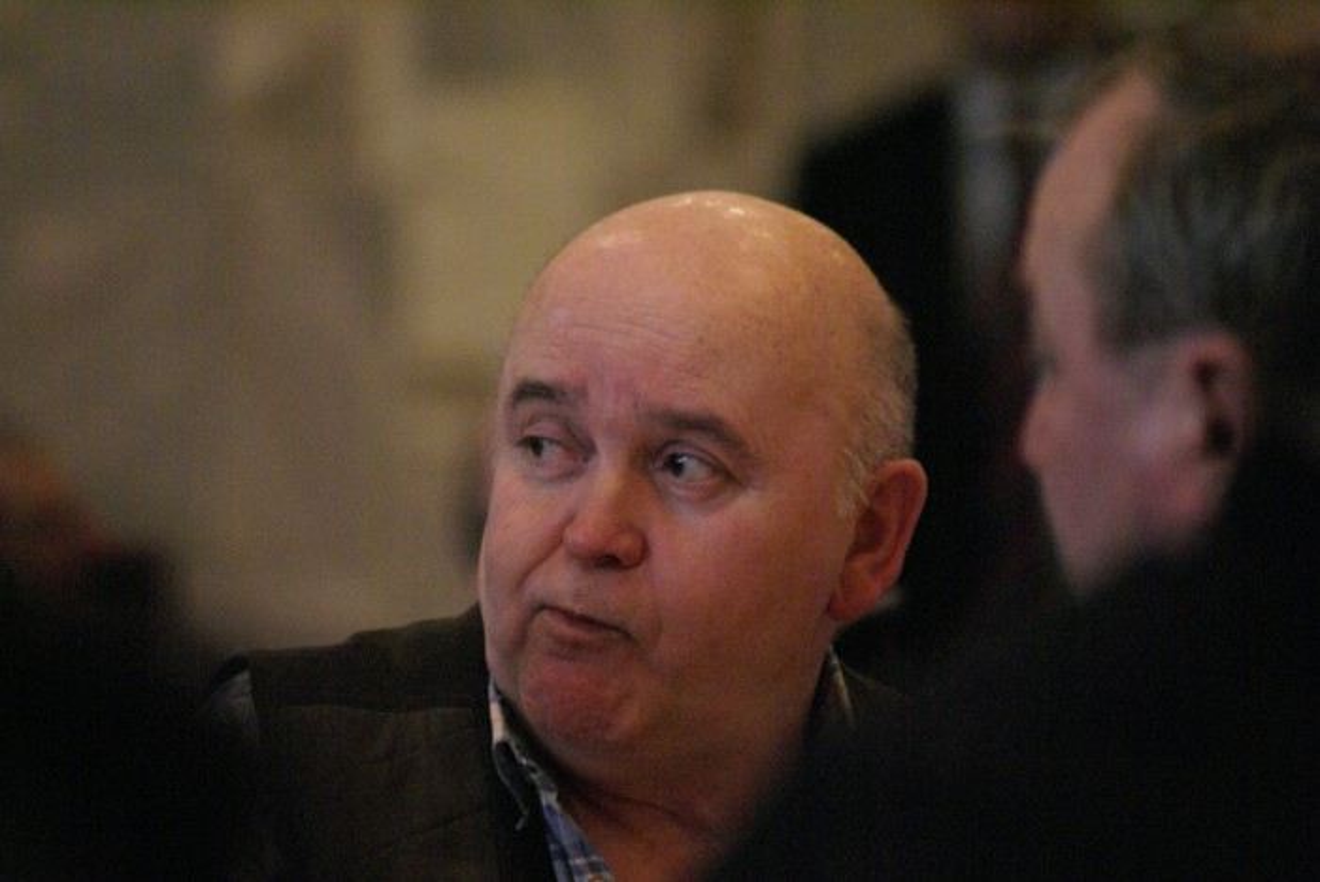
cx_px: 660
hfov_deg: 4.6
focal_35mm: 450
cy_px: 441
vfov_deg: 3.1
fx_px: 16513
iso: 1600
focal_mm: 300
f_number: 5.6
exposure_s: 1/25
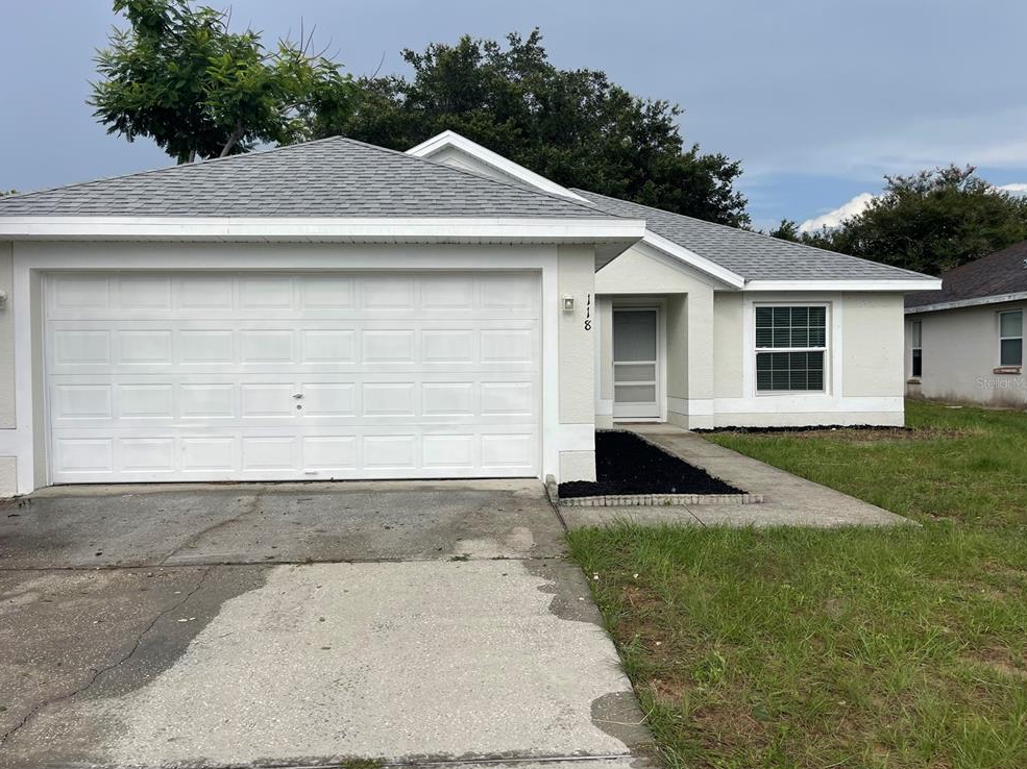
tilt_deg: -1.5
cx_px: 506
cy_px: 382
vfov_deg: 53.0
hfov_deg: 67.3
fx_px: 771
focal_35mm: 26
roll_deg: +0.2
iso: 32
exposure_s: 1/3922
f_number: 1.6
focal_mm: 5.1
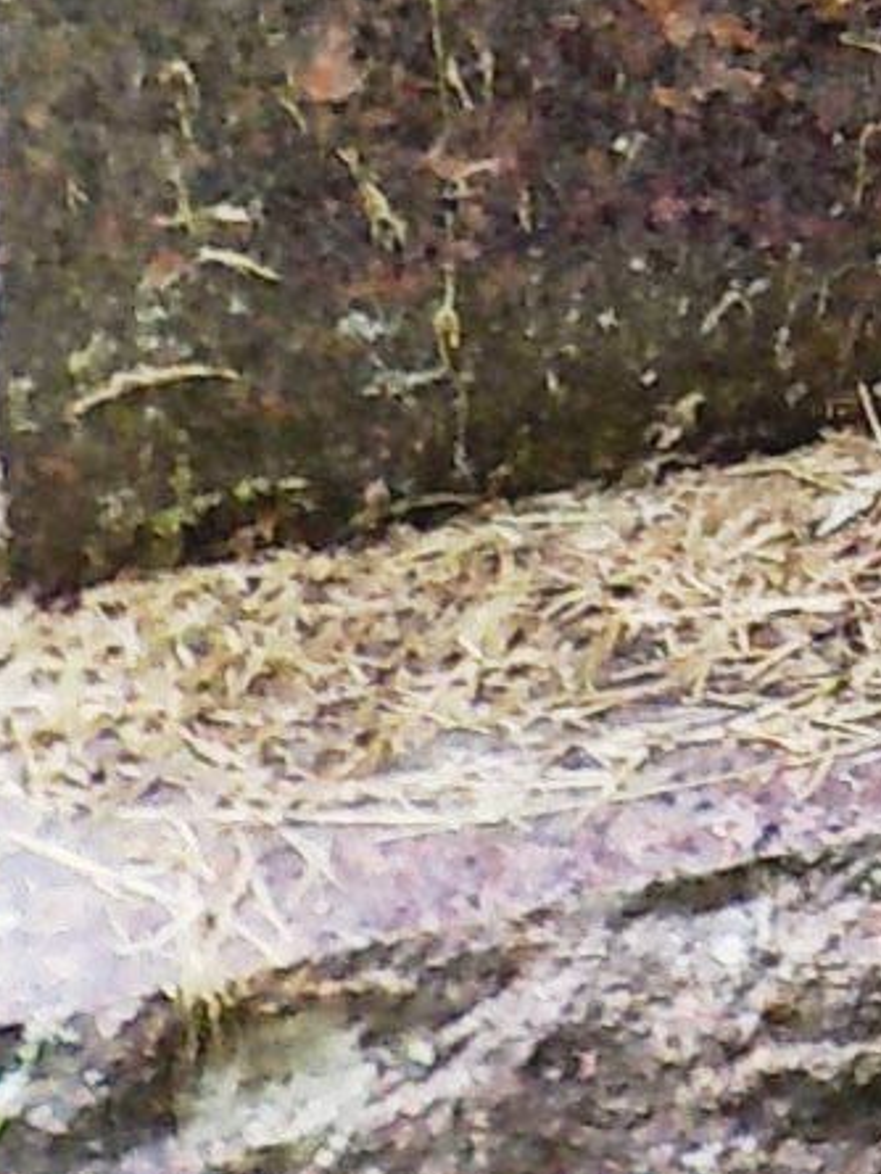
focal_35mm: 153
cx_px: 1794
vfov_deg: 11.6
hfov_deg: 9.1
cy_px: -1150
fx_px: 5189
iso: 125
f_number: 3.3
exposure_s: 1/80
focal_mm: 4.1
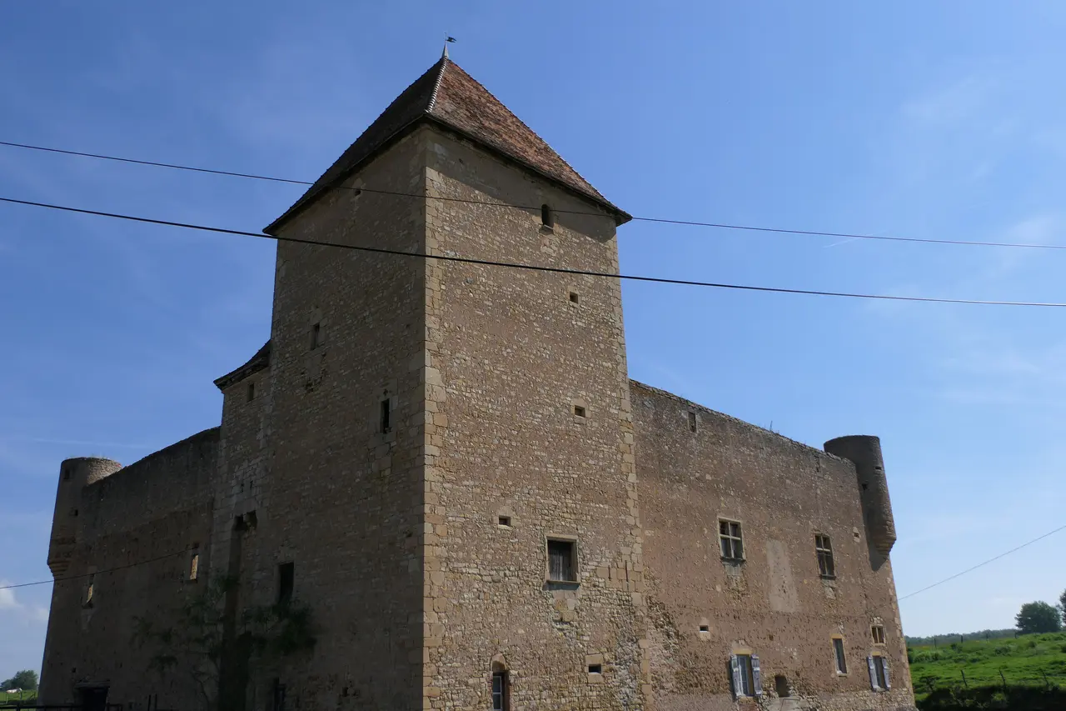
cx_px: 533
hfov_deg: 63.7
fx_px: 859
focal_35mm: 29
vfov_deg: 45.0
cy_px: 356
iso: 125
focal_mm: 10.7
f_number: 4
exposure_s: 1/1300
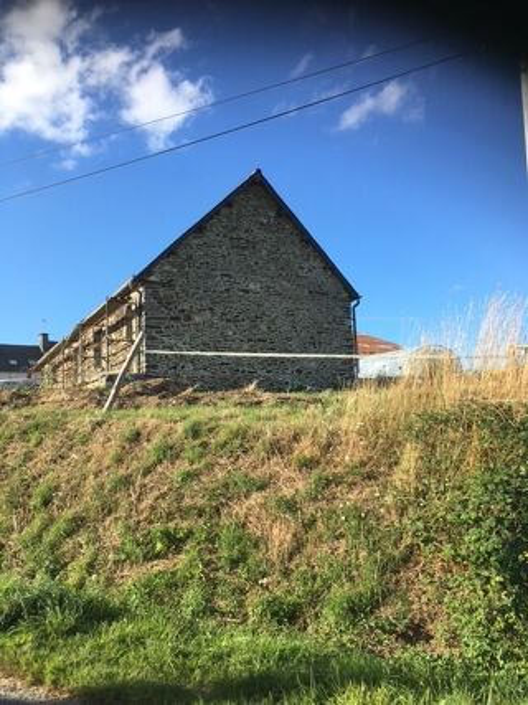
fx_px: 590
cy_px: 352
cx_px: 264
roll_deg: +1.2
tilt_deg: +5.0
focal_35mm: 29
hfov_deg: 48.2
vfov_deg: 61.7
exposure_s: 1/827
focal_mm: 4.15
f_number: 2.2
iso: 25
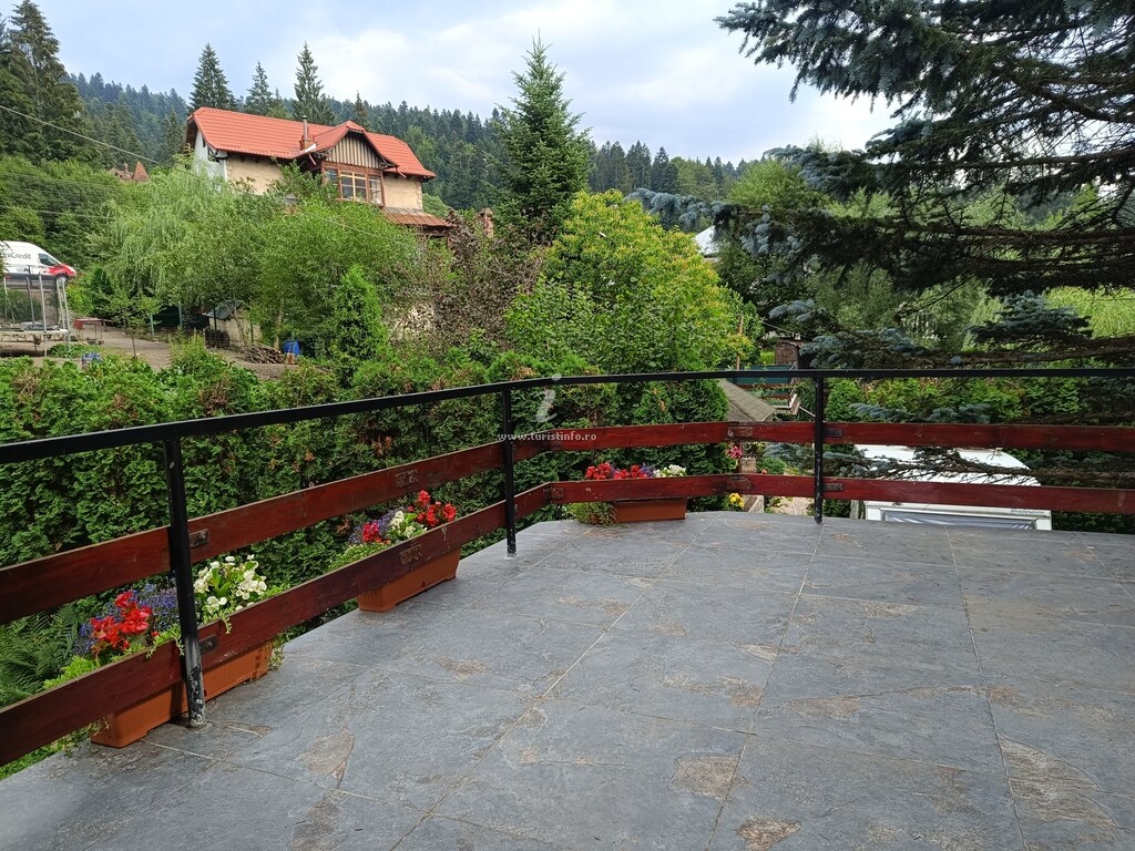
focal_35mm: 24
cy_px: 426
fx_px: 787
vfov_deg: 56.8
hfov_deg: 71.6
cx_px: 568
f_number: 1.88
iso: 53
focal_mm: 5.59
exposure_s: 1/310
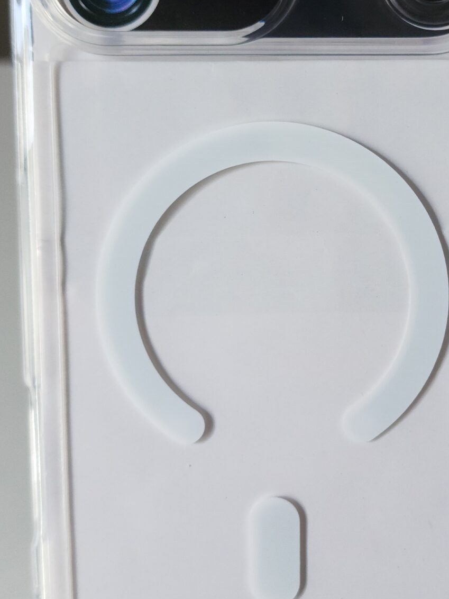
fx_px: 899
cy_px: 268
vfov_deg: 36.8
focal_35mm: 52
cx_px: 313
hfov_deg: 27.8
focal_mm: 6.4
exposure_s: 1/60
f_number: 1.8
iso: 200
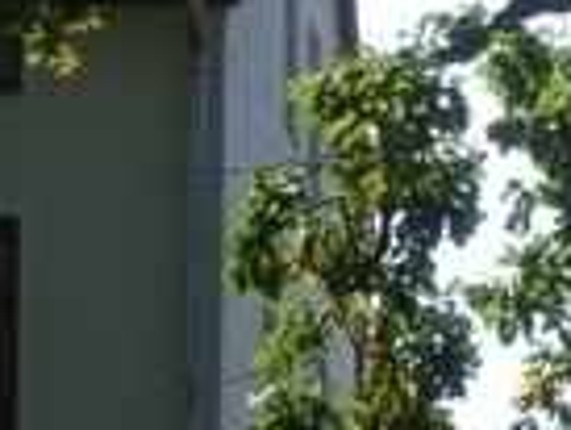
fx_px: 3269
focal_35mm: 198
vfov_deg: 7.3
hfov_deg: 9.7
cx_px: 854
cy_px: 764
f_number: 6
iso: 64
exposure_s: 1/222
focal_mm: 8.9
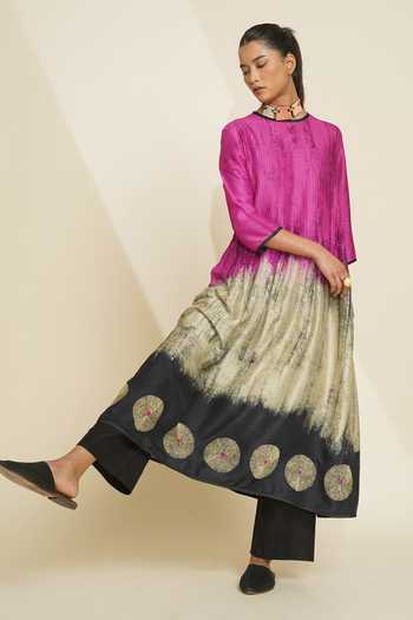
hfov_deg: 27.0
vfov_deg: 39.6
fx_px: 860
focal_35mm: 50
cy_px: 310
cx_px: 206
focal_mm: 50
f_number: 6.3
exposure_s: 1/60
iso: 100
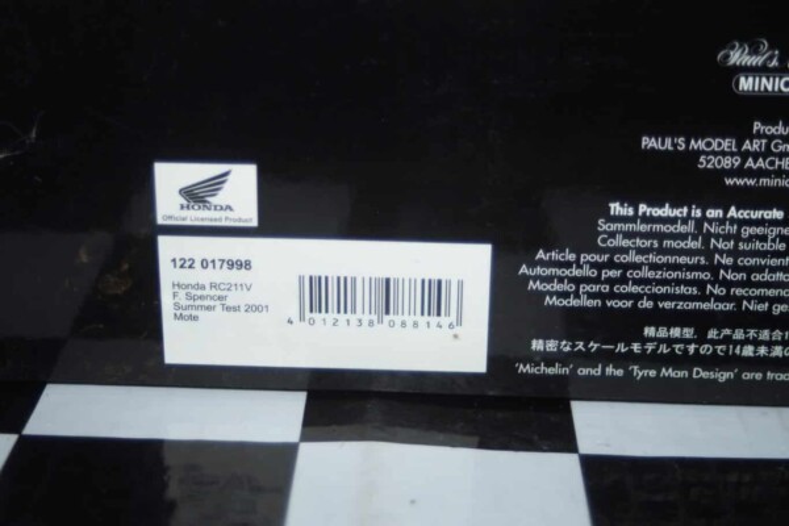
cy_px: 263
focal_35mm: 75
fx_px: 1644
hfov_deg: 27.0
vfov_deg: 18.2
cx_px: 394
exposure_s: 1/60
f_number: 4.5
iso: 125
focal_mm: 50
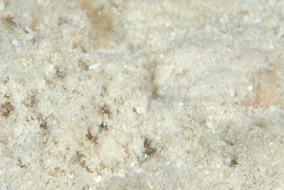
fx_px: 2108
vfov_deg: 5.2
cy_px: 31
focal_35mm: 267
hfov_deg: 7.7
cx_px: 90
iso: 100
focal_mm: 105
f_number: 22
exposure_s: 1/250
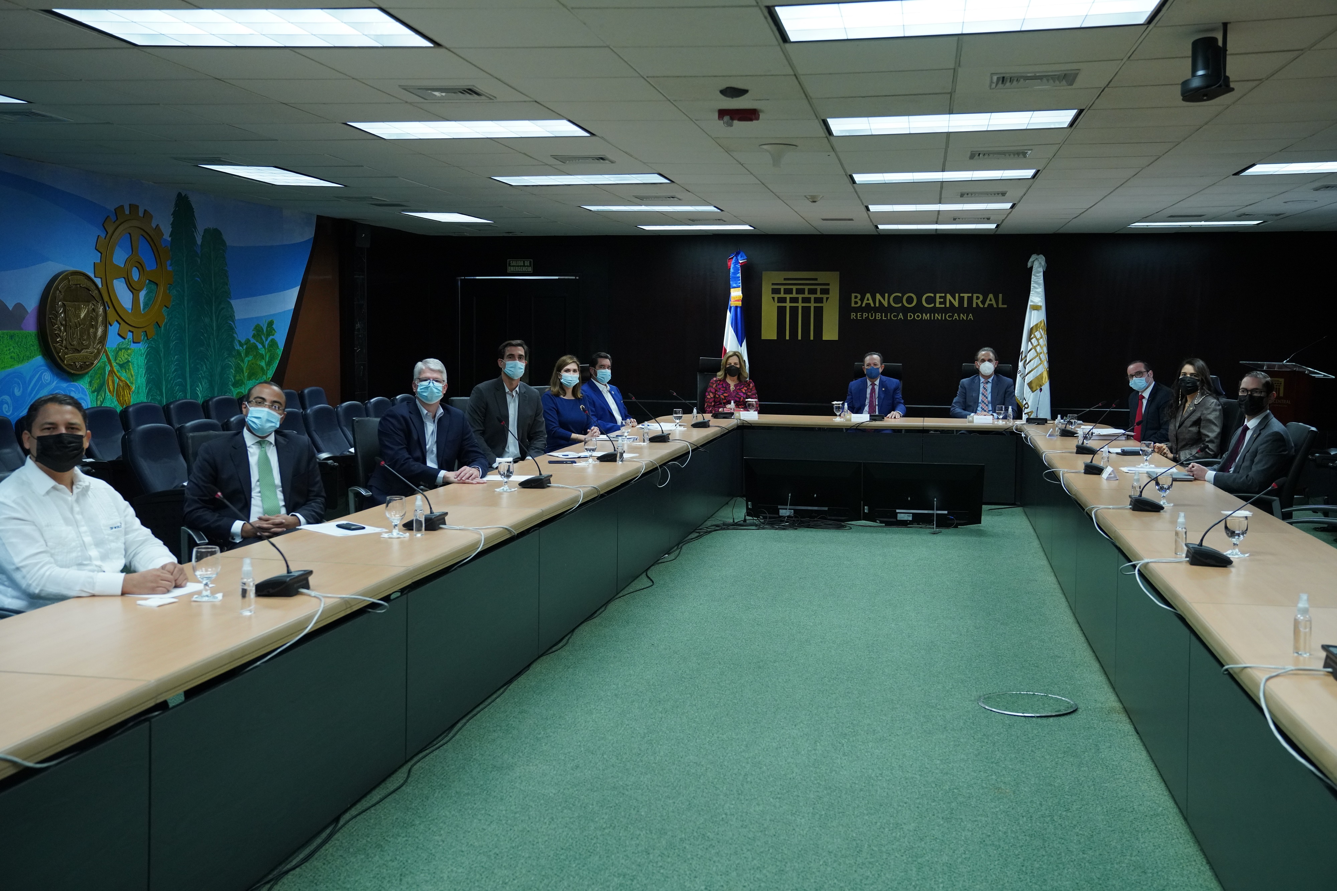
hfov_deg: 50.7
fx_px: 1411
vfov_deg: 35.0
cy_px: 446
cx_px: 668
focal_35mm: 38
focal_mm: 38
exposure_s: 1/125
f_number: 4
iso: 2500
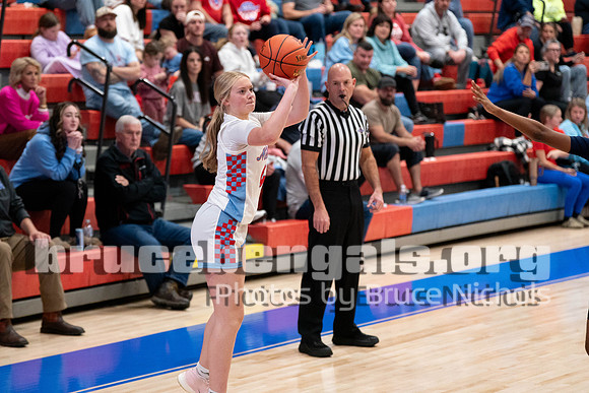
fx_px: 1954
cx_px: 260
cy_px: 174
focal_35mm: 119
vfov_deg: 11.5
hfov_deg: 17.1
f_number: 2.8
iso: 5000
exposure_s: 1/1000
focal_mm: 107
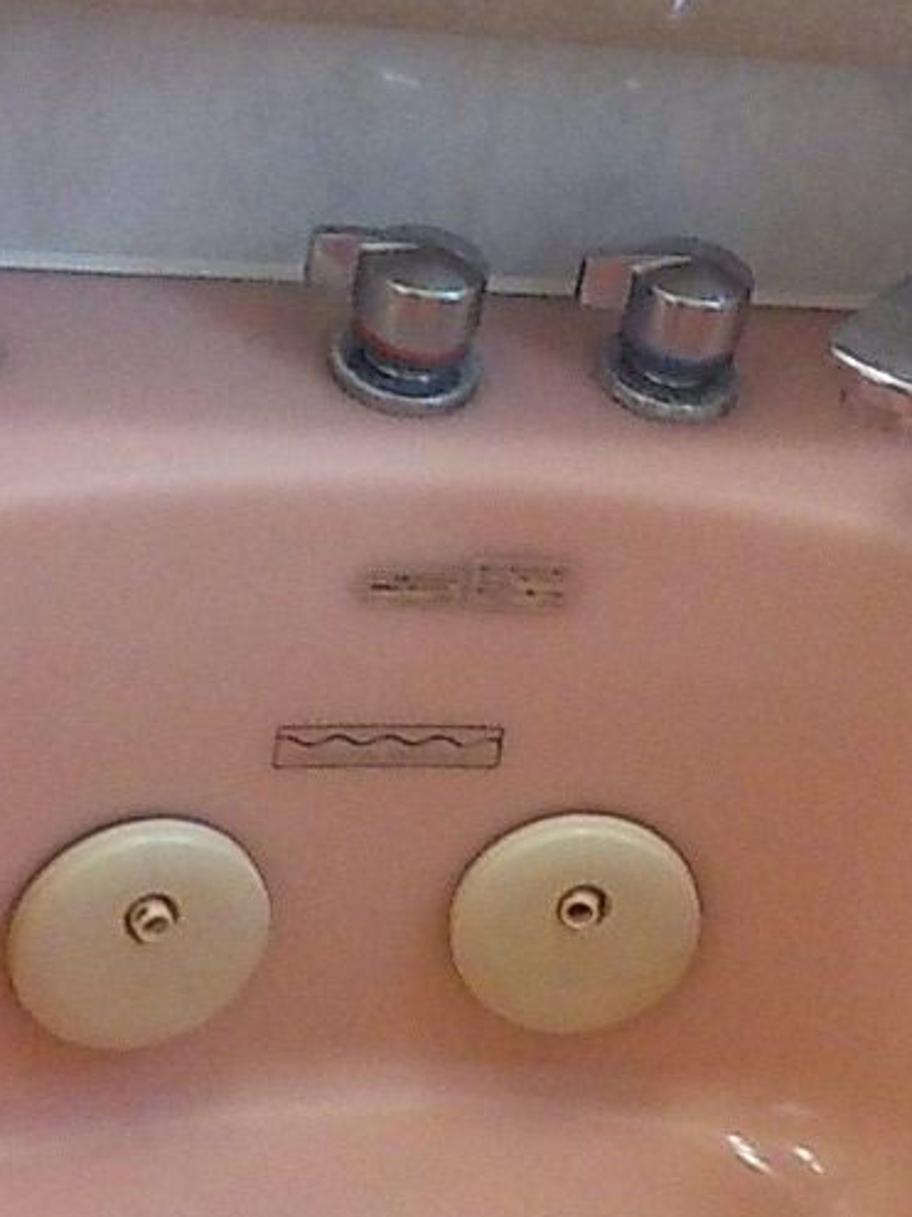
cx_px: 996
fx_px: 3409
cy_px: 565
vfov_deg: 20.2
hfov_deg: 14.9
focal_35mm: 97
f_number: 3.3
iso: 400
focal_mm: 4.1
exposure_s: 1/10
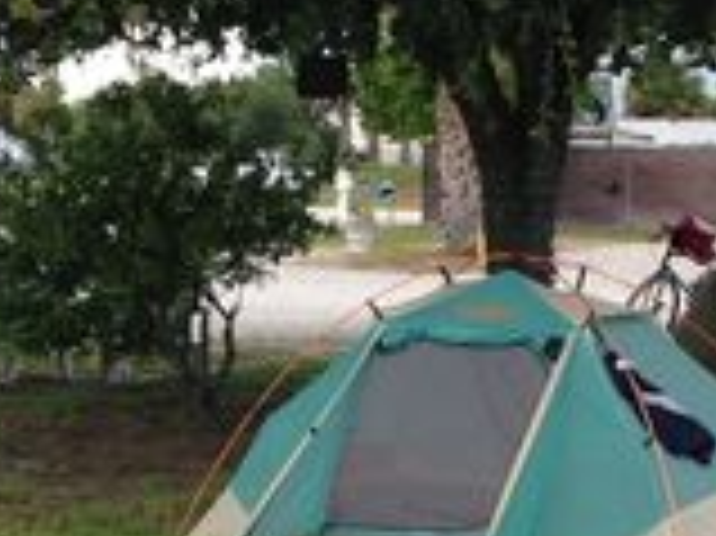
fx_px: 2150
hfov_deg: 18.6
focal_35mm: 104
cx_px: 621
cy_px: 408
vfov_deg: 14.2
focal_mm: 4.13
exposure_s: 1/387
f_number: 2.4
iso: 50
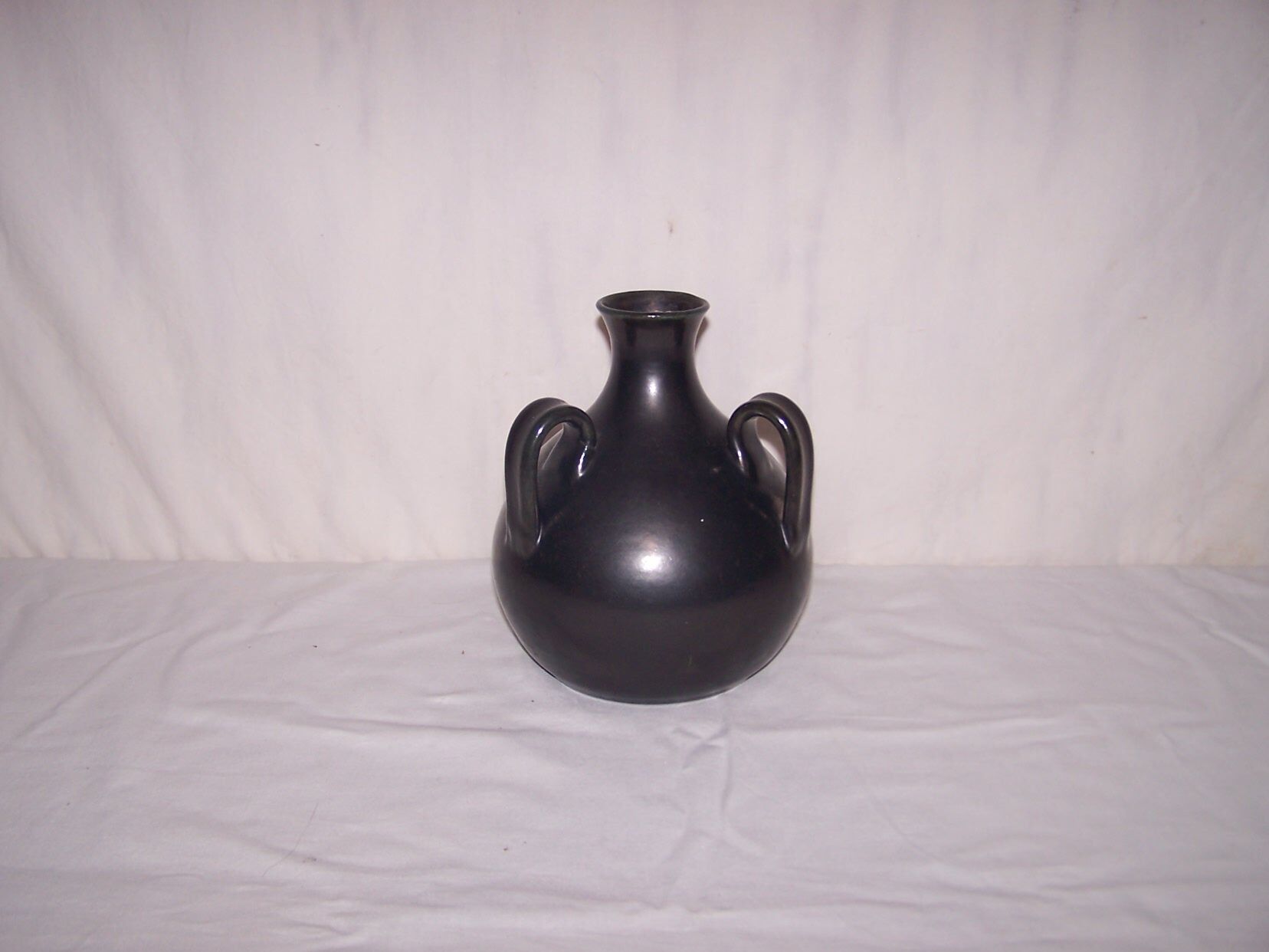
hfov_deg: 49.0
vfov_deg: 37.7
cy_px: 476
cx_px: 634
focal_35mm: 38
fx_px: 1393
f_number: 2.8
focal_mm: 6.3
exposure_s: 1/60
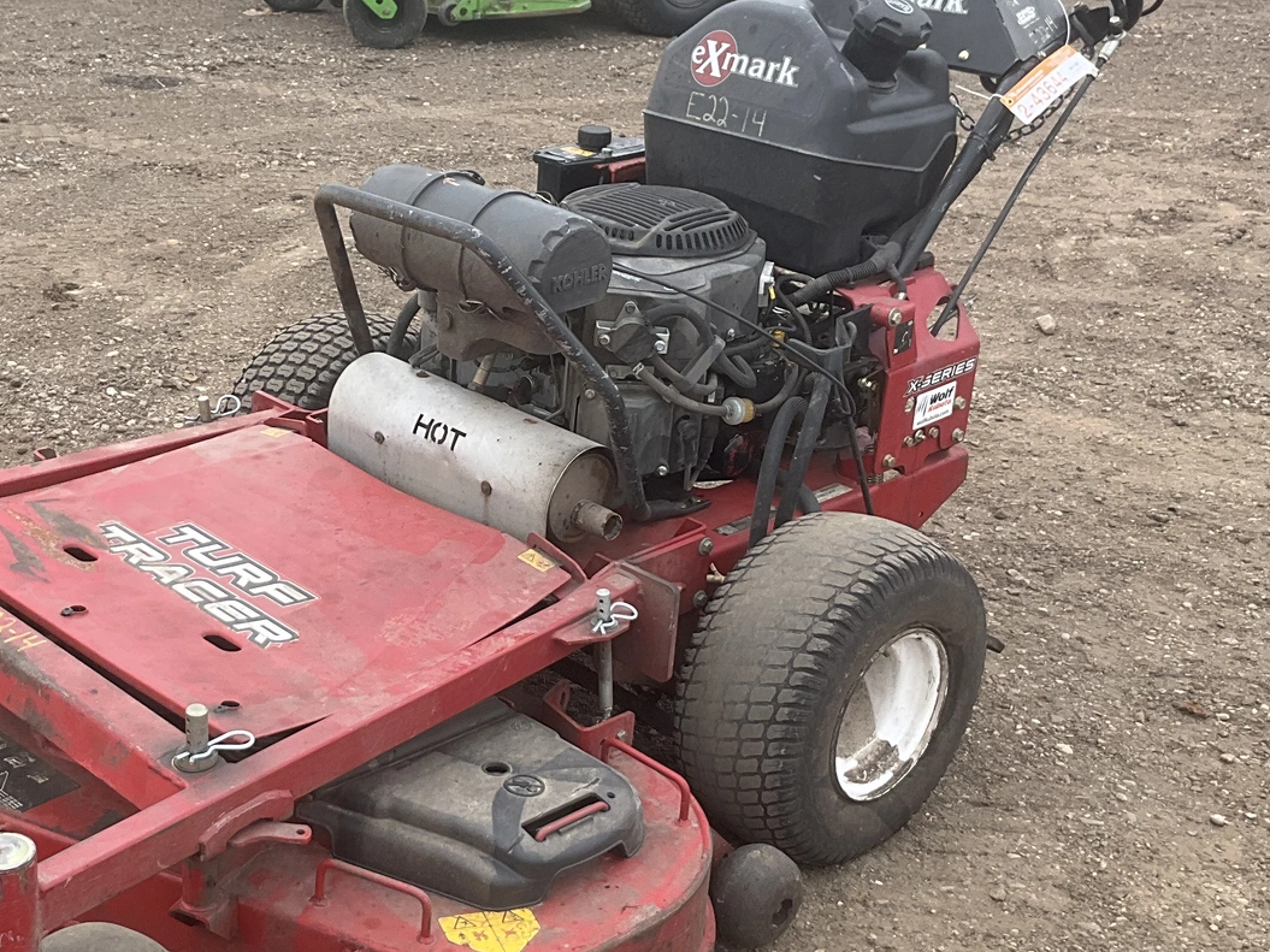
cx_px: 384
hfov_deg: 34.5
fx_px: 2018
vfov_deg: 26.5
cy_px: 514
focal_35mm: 55
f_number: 1.8
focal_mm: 3
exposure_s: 1/642
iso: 25
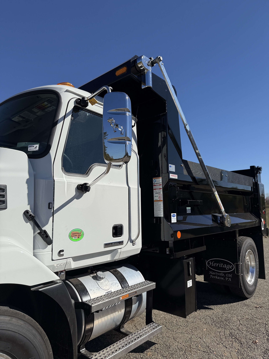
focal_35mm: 24
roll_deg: +2.0
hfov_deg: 56.8
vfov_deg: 71.6
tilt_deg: +14.0
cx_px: 134
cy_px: 180
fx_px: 249
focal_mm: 6.76
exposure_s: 1/7353
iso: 80
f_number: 1.78
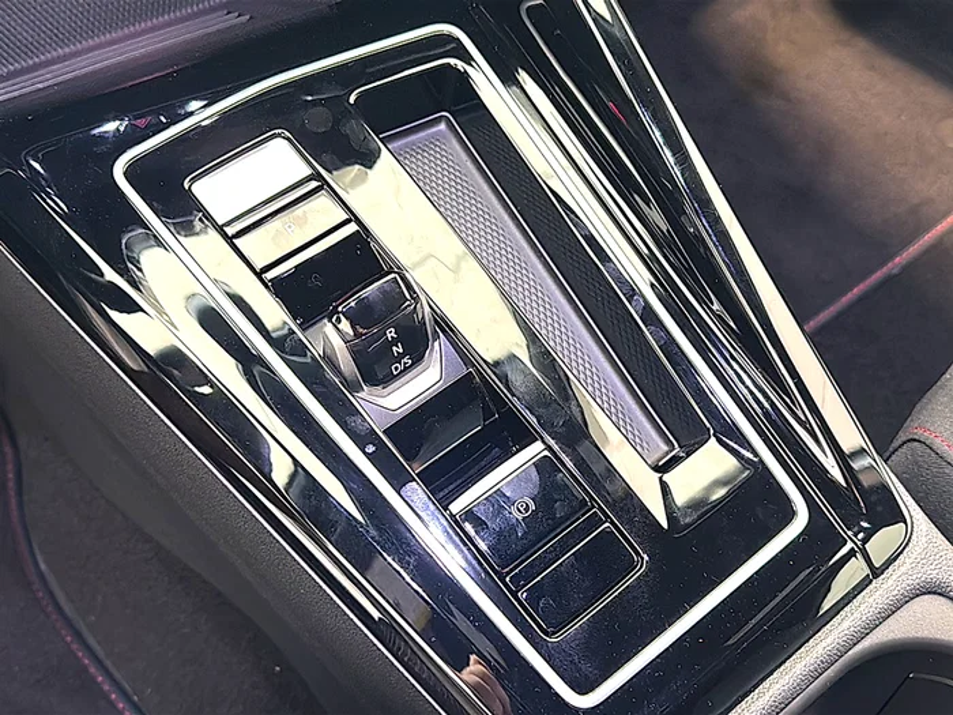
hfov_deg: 56.8
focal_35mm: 32
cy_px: 358
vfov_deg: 44.2
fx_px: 881
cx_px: 476
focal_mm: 6.86
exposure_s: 1/41
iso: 320
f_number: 1.78
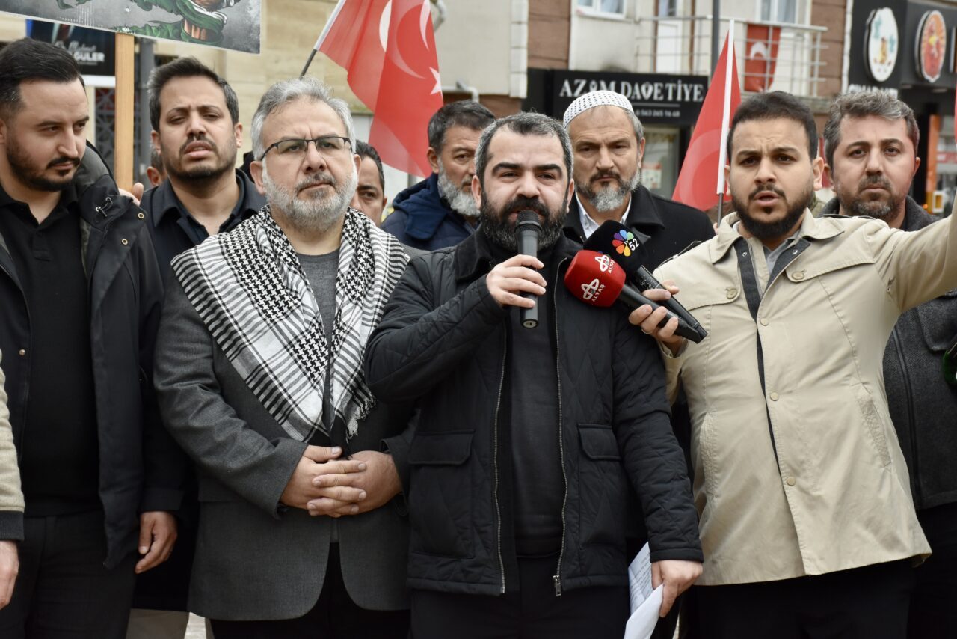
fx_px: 2393
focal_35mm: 90
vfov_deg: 15.2
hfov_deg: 22.6
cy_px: 320
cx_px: 478
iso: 800
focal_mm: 60
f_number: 8
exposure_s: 1/250
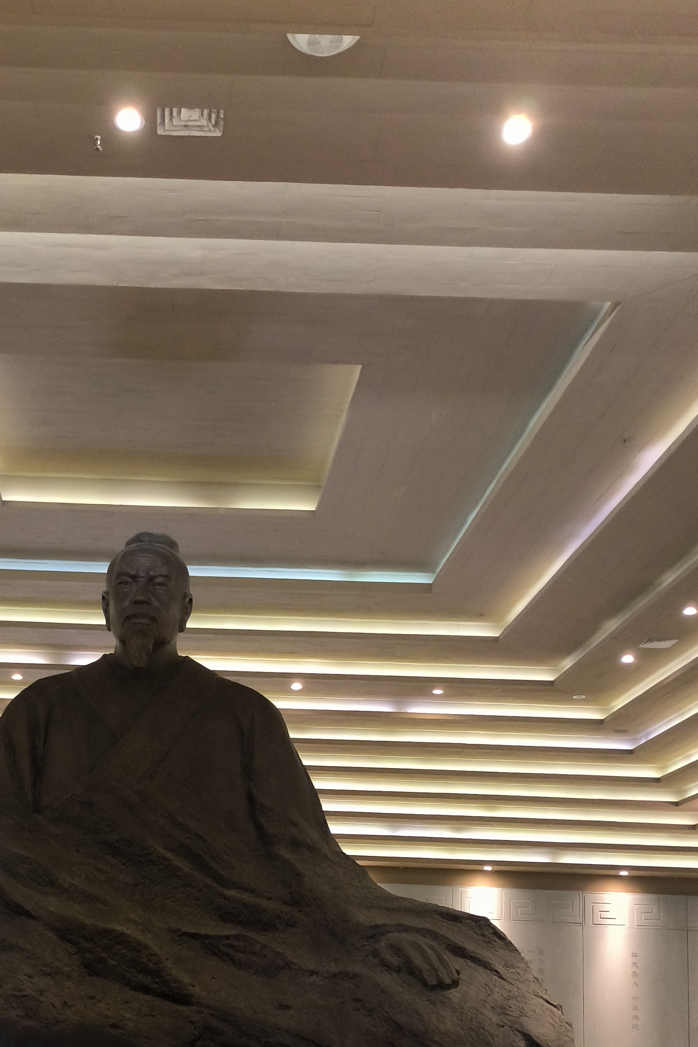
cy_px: 842
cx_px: 145
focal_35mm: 42
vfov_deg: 44.1
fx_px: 1222
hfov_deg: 31.1
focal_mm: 4.69
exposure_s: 1/33.3
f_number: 1.79
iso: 747
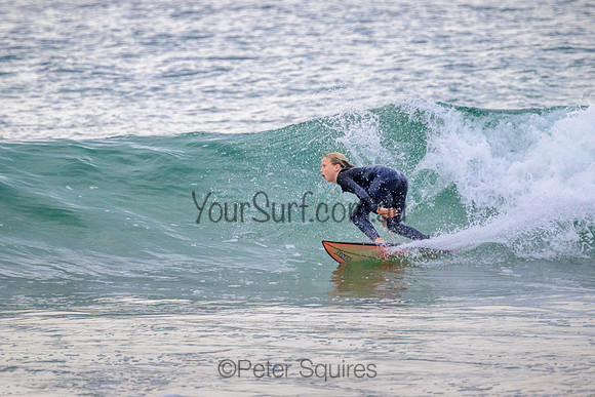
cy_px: 157
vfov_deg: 1.4
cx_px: 300
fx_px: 15957
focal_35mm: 965
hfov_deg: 2.1
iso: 2000
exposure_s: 1/2000
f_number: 11
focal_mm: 800
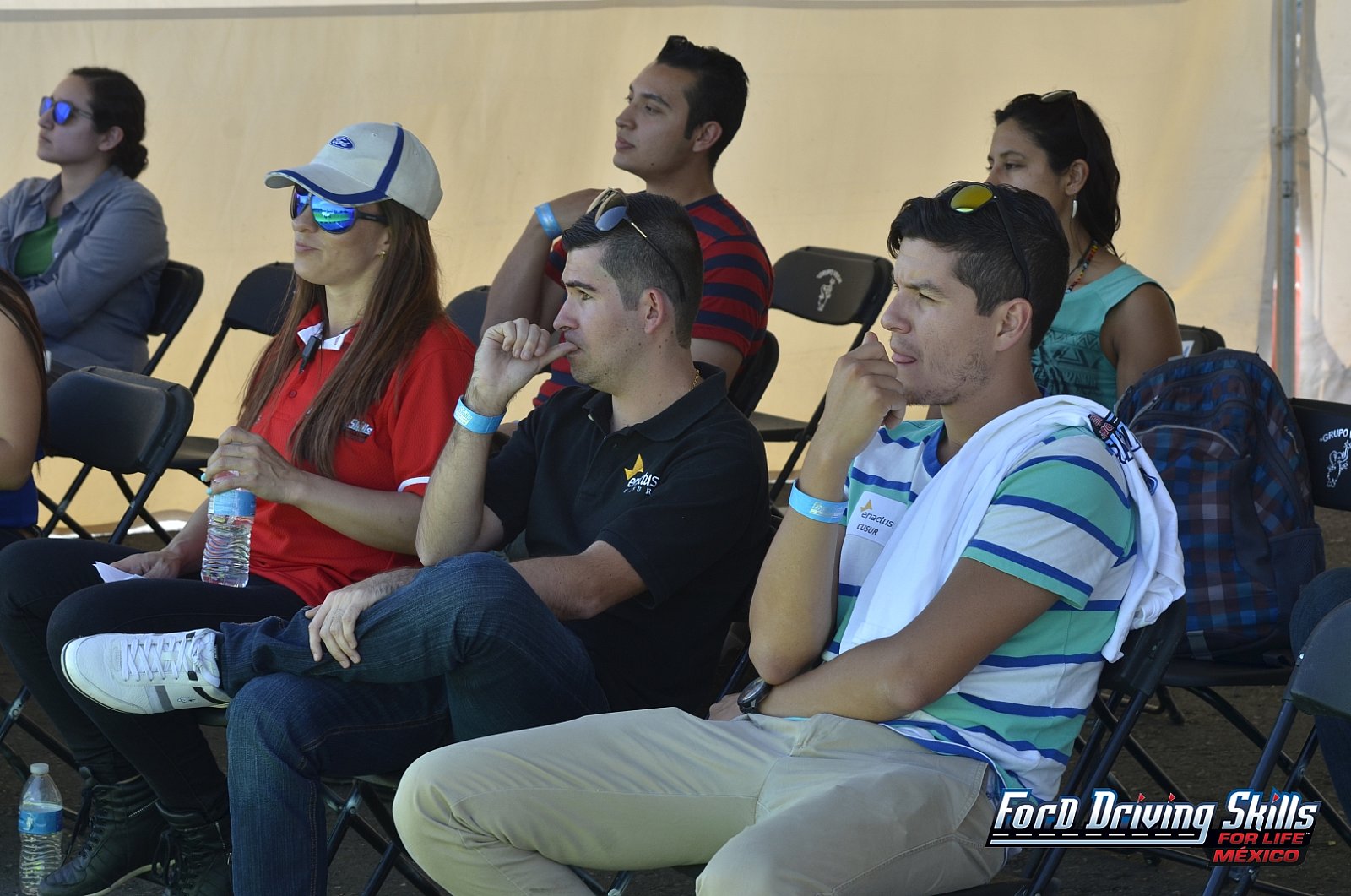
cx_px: 676
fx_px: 3934
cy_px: 448
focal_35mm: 105
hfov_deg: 19.5
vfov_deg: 13.0
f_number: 8
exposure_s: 1/160
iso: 160
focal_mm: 70
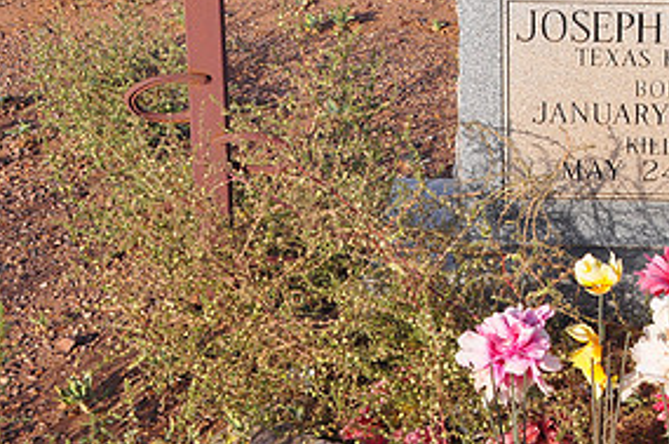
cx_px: 674
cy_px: 58
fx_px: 1985
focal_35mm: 107
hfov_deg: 18.6
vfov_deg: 12.7
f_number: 11
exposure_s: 1/160
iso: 200
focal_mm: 35
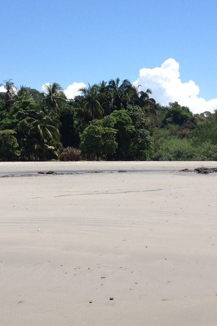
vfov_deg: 31.3
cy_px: 126
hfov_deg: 21.2
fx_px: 579
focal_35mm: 64
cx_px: 92
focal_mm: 4.28
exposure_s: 1/2123
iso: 50
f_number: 2.4
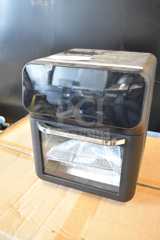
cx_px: 80
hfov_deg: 40.0
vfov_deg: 57.2
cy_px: 120
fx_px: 220
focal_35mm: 33
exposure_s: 1/40
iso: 2800
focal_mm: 22
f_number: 3.8
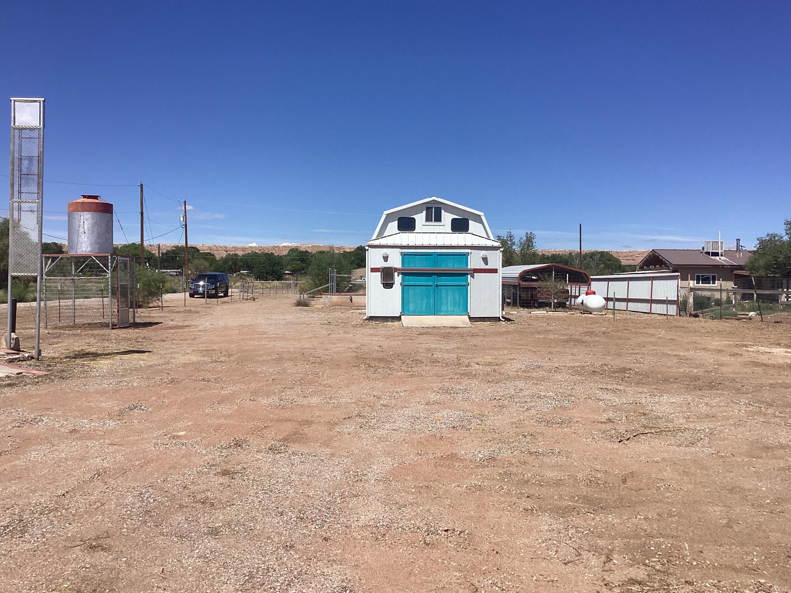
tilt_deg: -3.0
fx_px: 731
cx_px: 398
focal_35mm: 32
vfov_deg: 44.2
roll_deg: -1.4
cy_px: 290
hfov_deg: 56.8
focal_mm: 3.3
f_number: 2.4
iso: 25
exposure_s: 1/2469
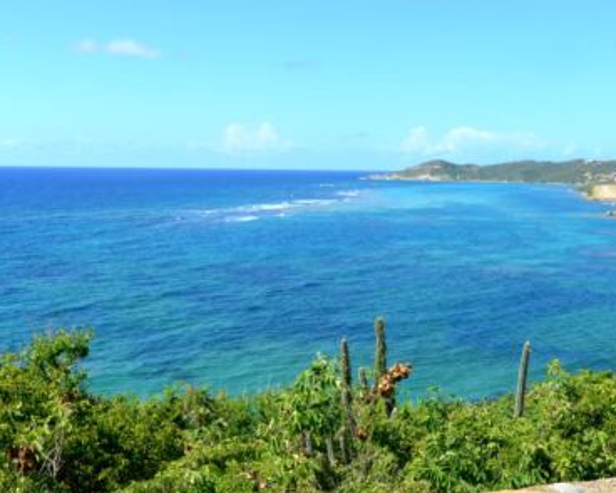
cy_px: 279
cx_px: 427
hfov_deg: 41.3
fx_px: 802
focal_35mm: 44
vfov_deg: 34.1
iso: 200
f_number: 18
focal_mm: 18
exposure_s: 1/80
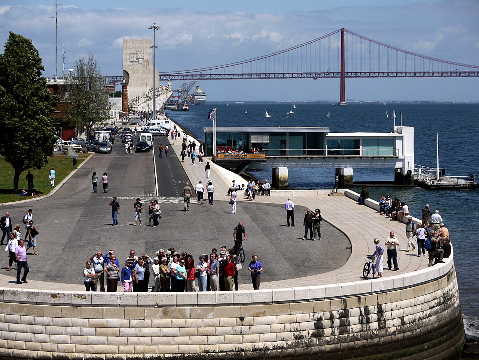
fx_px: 1245
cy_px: 180
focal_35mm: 90
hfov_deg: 21.8
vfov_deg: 16.4
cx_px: 240
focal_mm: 45
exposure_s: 1/800
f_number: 10
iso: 100
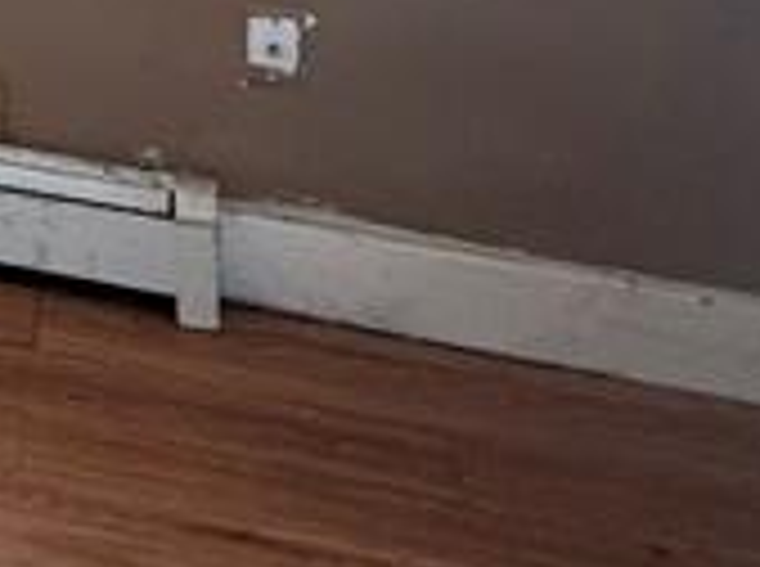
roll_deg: +2.5
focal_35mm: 85
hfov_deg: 16.7
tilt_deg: -15.2
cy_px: -315
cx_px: -796
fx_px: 1862
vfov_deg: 15.7
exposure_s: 1/99
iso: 160
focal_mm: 2.22
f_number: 2.2
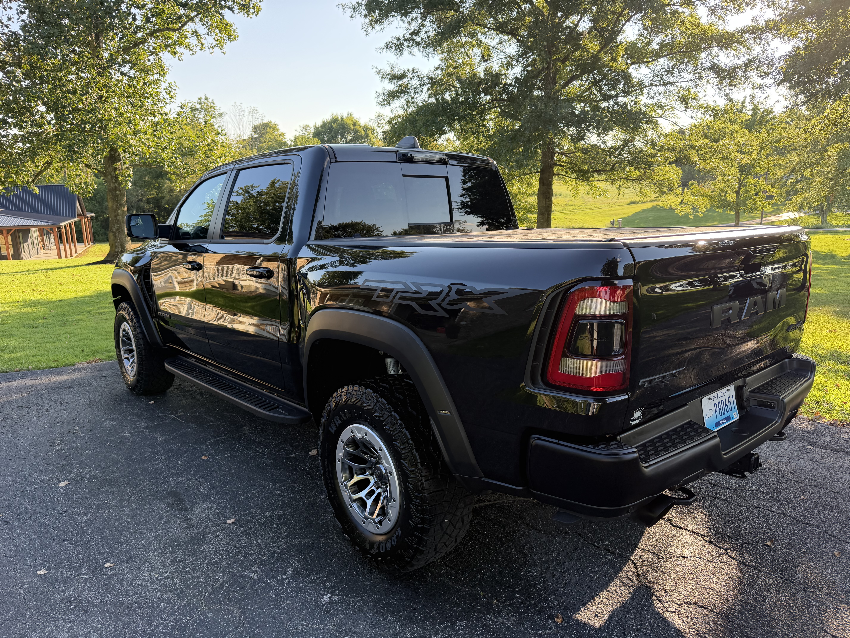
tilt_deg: -12.5
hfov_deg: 71.6
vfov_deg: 56.8
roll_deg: +0.8
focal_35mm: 24
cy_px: 319
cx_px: 425
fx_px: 589
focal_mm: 6.76
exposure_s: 1/532
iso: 100
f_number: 1.78
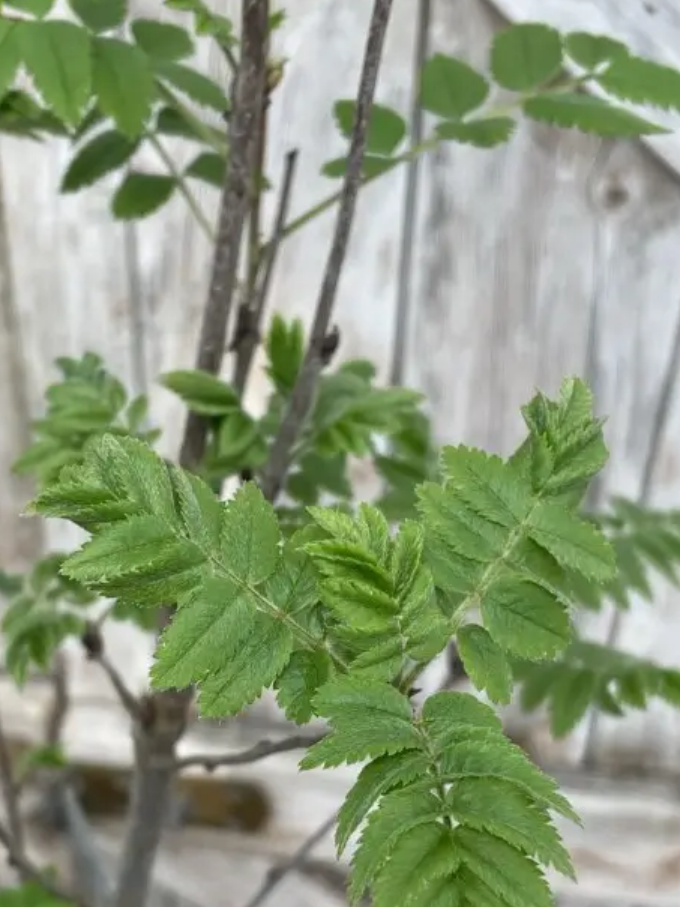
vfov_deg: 30.6
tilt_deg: -45.6
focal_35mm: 62
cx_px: 303
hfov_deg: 23.6
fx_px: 1624
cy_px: 686
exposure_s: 1/100
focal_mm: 4.2
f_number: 1.6
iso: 32
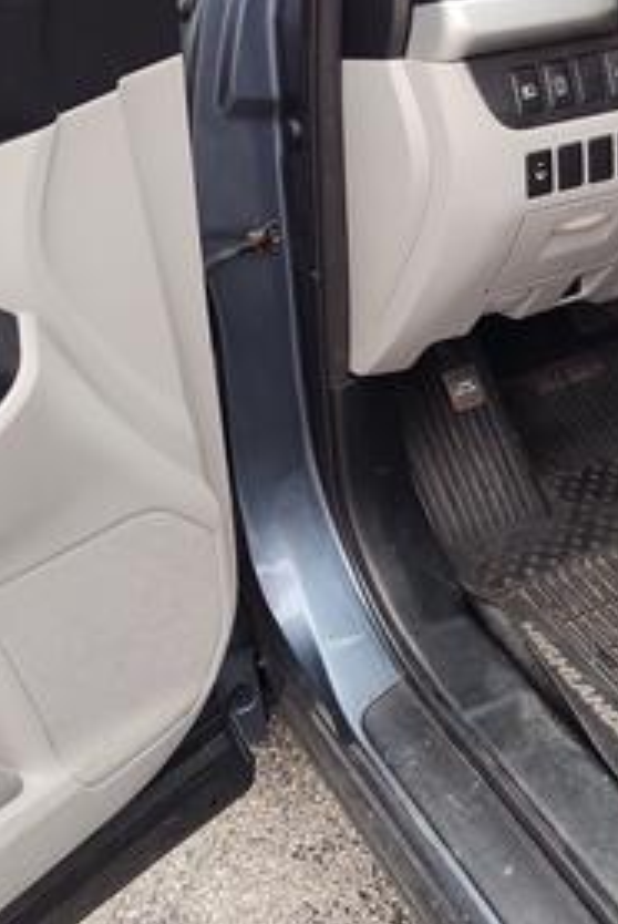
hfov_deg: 24.6
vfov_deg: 36.1
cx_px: 395
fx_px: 1413
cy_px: 396
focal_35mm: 55
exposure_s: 1/120
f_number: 1.88
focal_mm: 5.56
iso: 234
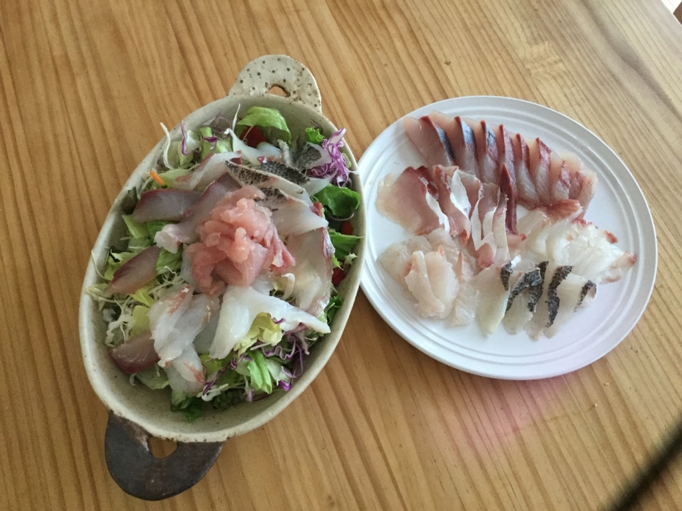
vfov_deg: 45.4
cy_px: 256
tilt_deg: -67.7
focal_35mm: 31
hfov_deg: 58.4
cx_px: 341
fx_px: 611
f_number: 2.4
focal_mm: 3.3
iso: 160
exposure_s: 1/30
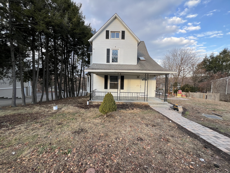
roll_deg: -2.0
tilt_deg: -3.0
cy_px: 86
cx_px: 115
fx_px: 86
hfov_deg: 106.2
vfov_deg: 89.9
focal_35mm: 13
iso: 32
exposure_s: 1/173
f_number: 1.8
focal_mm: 1.57
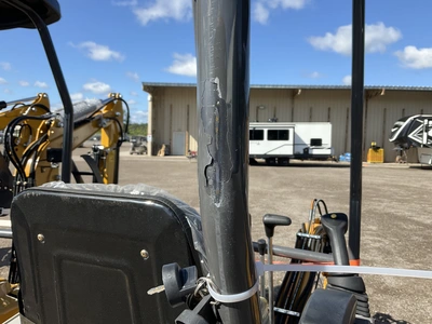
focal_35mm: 29
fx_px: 362
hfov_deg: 61.7
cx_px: 216
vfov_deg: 48.2
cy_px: 162
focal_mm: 3
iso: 25
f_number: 1.8
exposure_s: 1/1311
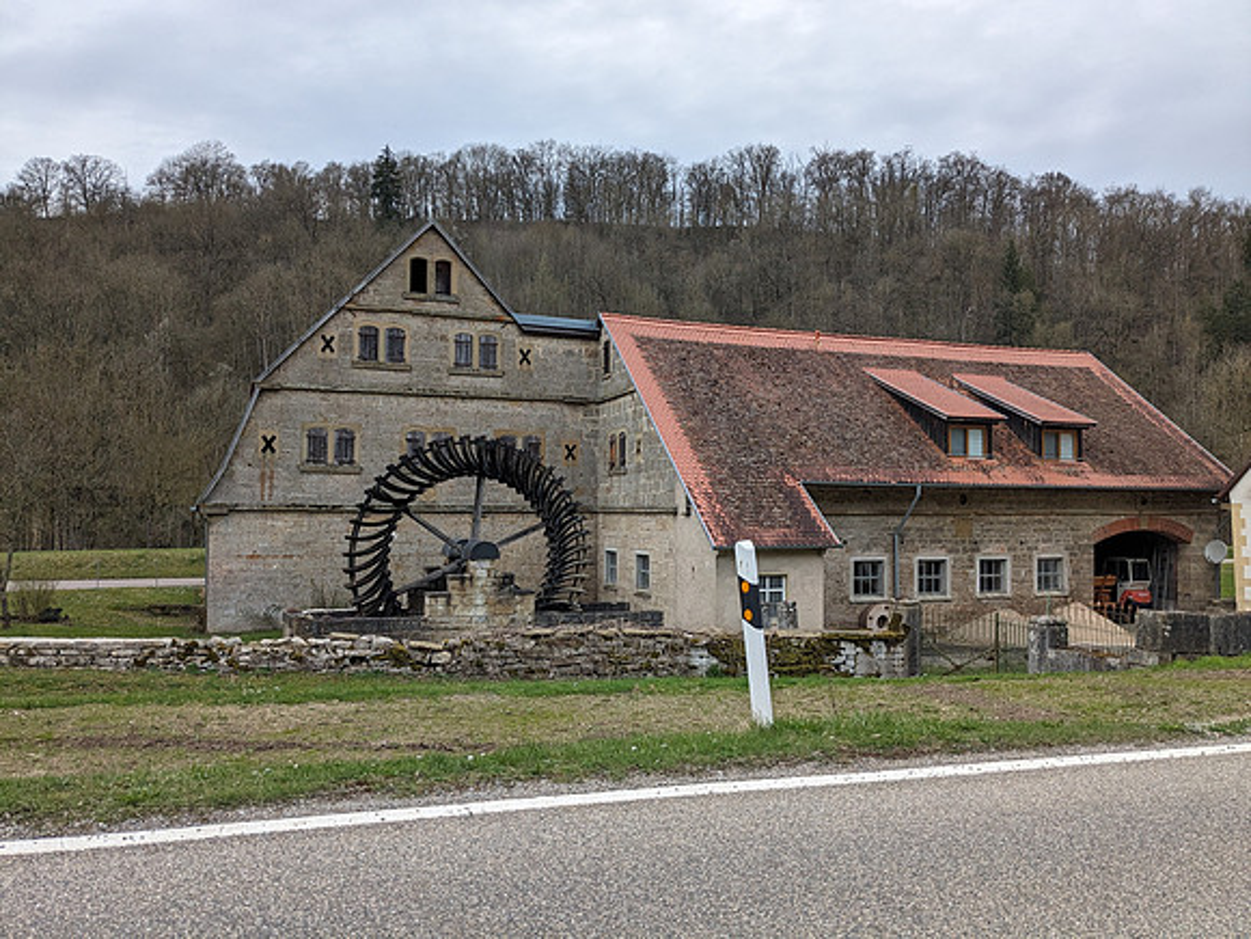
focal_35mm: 27
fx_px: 976
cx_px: 626
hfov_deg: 65.3
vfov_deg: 51.4
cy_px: 470
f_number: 1.73
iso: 53
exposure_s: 1/1017
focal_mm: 4.38
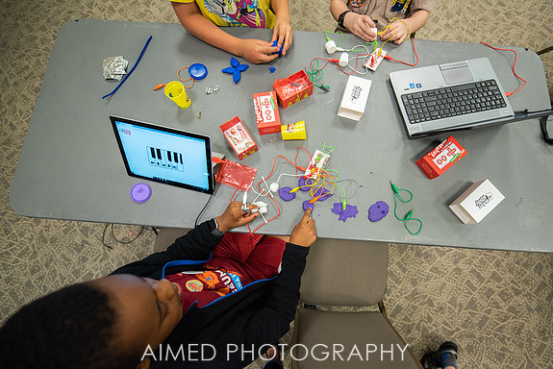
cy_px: 197
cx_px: 293
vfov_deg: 77.3
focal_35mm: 15
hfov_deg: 100.2
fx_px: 231
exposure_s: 1/250
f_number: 2.8
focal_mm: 14
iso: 1000
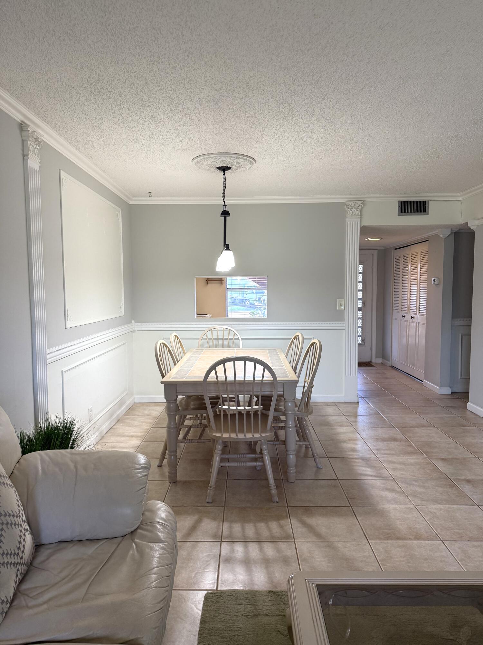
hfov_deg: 56.8
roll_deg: +0.5
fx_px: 446
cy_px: 322
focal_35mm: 24
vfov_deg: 71.6
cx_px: 242
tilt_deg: -4.0
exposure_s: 1/158
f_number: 1.78
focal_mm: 6.76
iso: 200
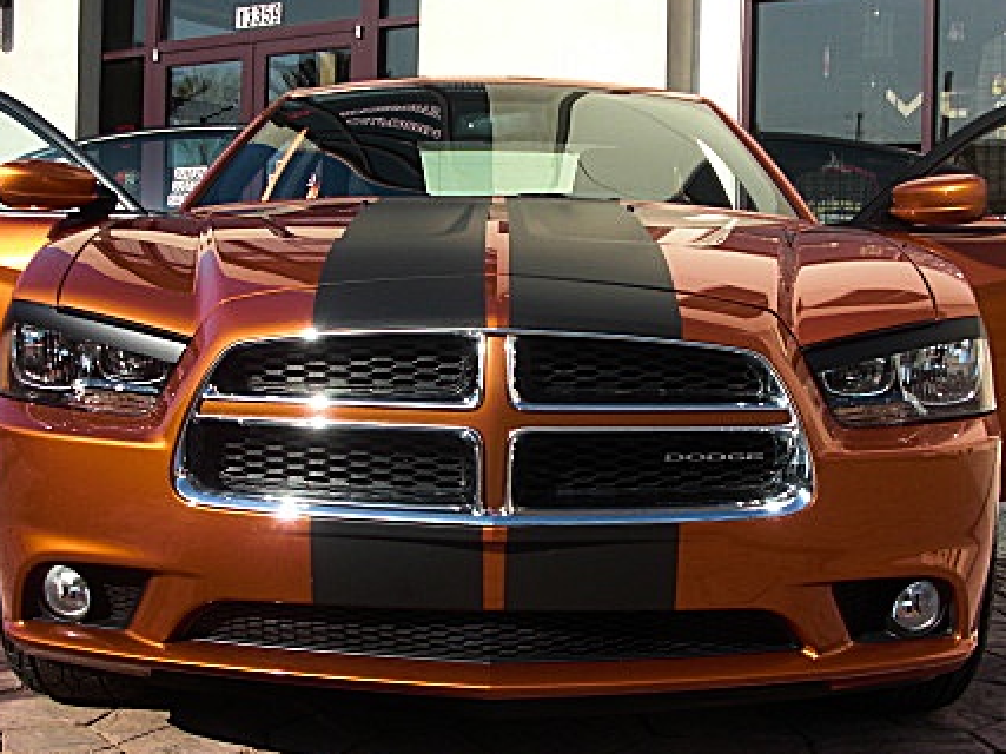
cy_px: 412
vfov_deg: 27.0
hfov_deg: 35.6
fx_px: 1569
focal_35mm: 54
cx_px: 502
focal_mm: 6.3
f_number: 2.8
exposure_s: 1/640
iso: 50
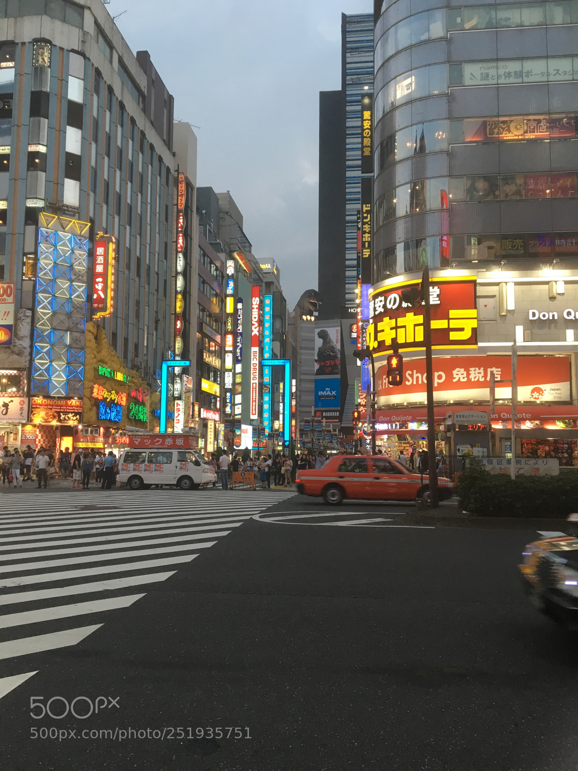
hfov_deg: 48.2
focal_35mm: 29
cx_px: 289
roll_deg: -0.9
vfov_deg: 61.7
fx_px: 646
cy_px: 386
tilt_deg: +5.7
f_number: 2.2
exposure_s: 1/30
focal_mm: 4.15
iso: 32
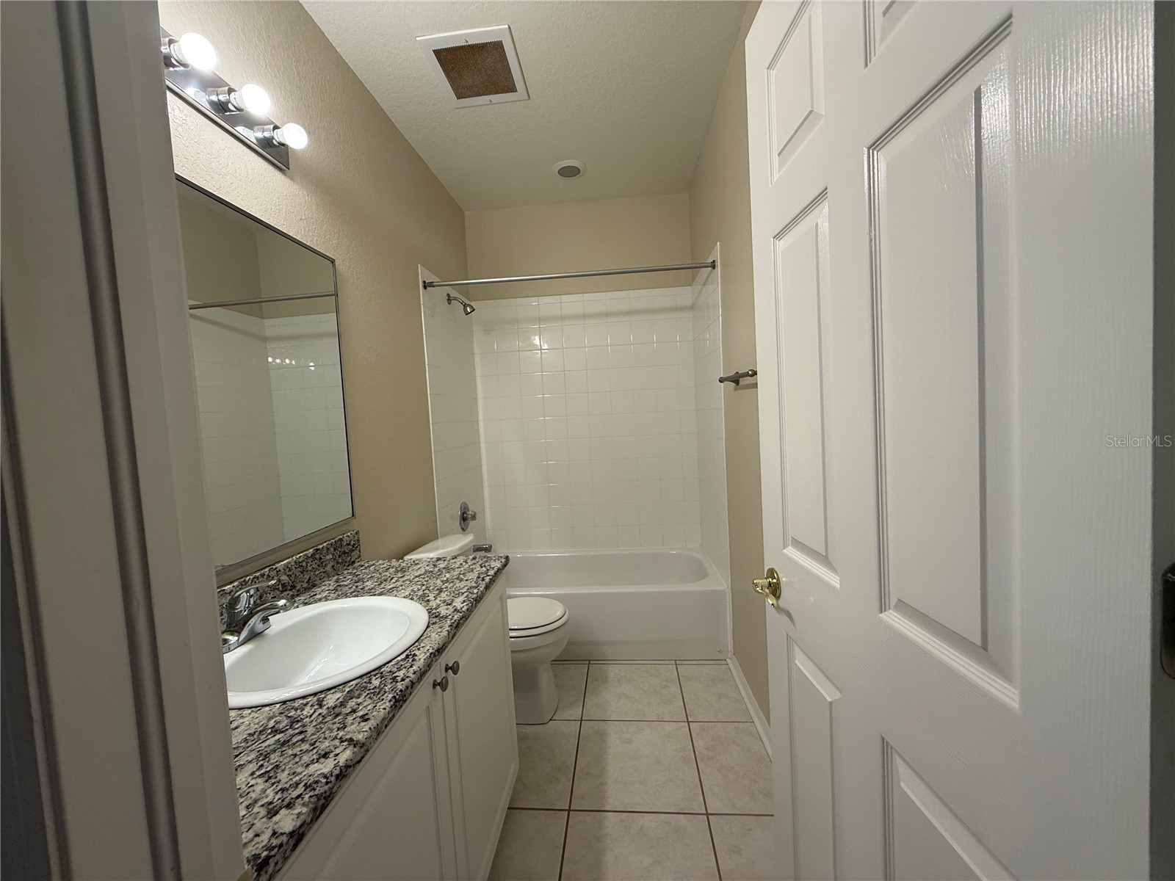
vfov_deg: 85.7
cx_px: 588
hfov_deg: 102.1
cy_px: 440
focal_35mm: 14
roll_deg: +2.5
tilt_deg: -2.3
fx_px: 475
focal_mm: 2.22
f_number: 2.2
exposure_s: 1/120
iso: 160
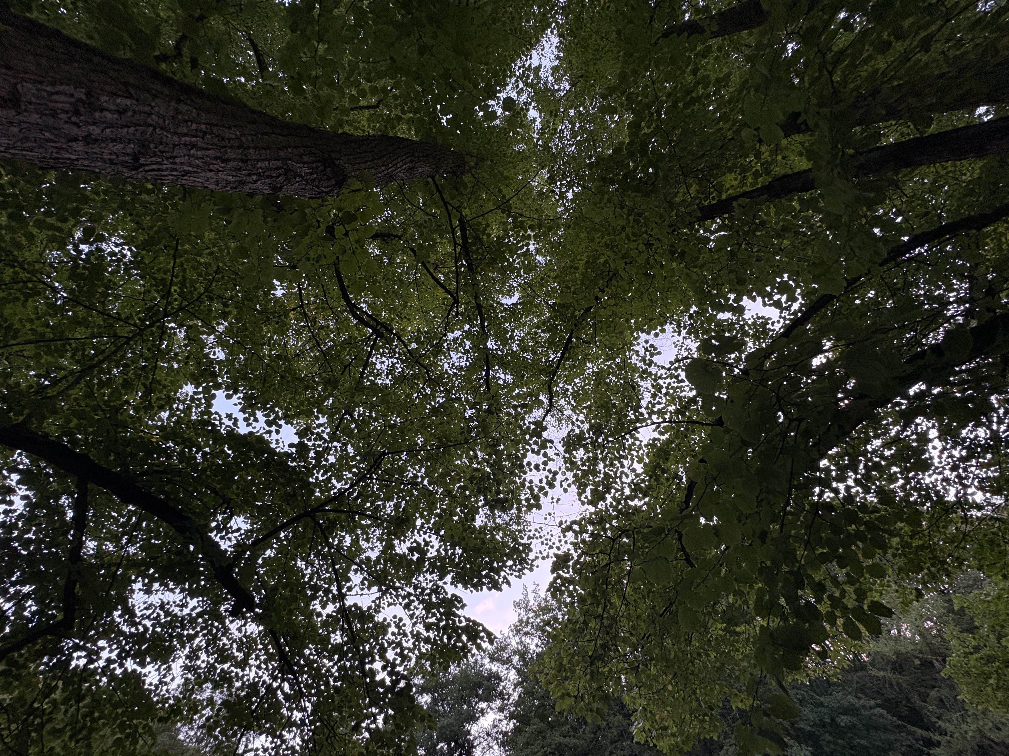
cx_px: 504
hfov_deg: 102.1
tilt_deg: +57.0
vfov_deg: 85.7
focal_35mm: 14
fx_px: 408
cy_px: 378
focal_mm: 2.22
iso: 400
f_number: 2.2
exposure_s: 1/60
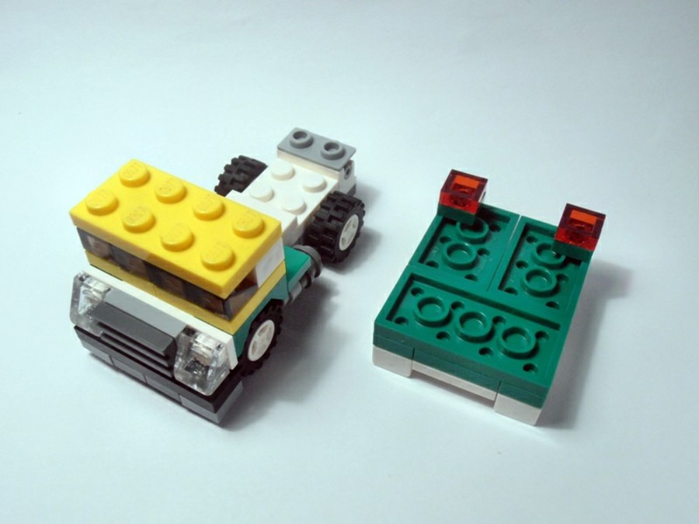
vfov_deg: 38.7
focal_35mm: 37
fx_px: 747
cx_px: 350
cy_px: 262
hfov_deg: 50.1
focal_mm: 6.61
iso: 80
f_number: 3.9
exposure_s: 1/60
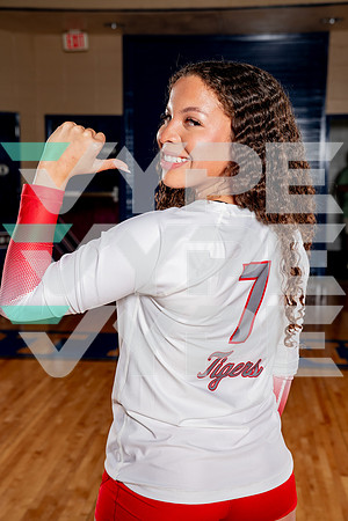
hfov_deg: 26.0
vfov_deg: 38.2
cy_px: 260
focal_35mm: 52
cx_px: 174
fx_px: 754
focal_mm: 52
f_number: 5.6
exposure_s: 1/250
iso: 200
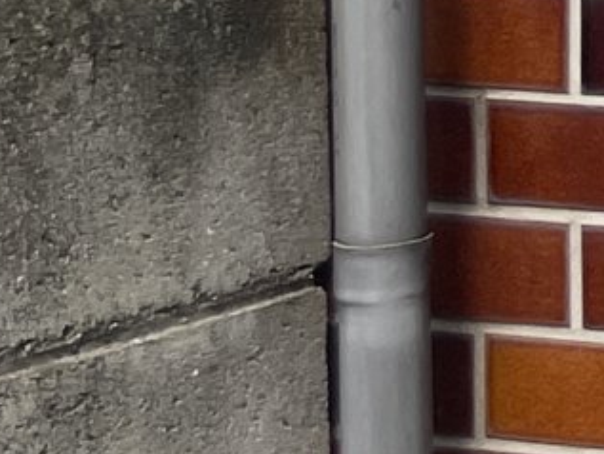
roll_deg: -2.5
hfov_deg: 8.4
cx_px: 1953
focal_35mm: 189
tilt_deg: -5.3
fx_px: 3299
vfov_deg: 7.7
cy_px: -219
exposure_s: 1/596
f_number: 1.6
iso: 32
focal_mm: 5.1
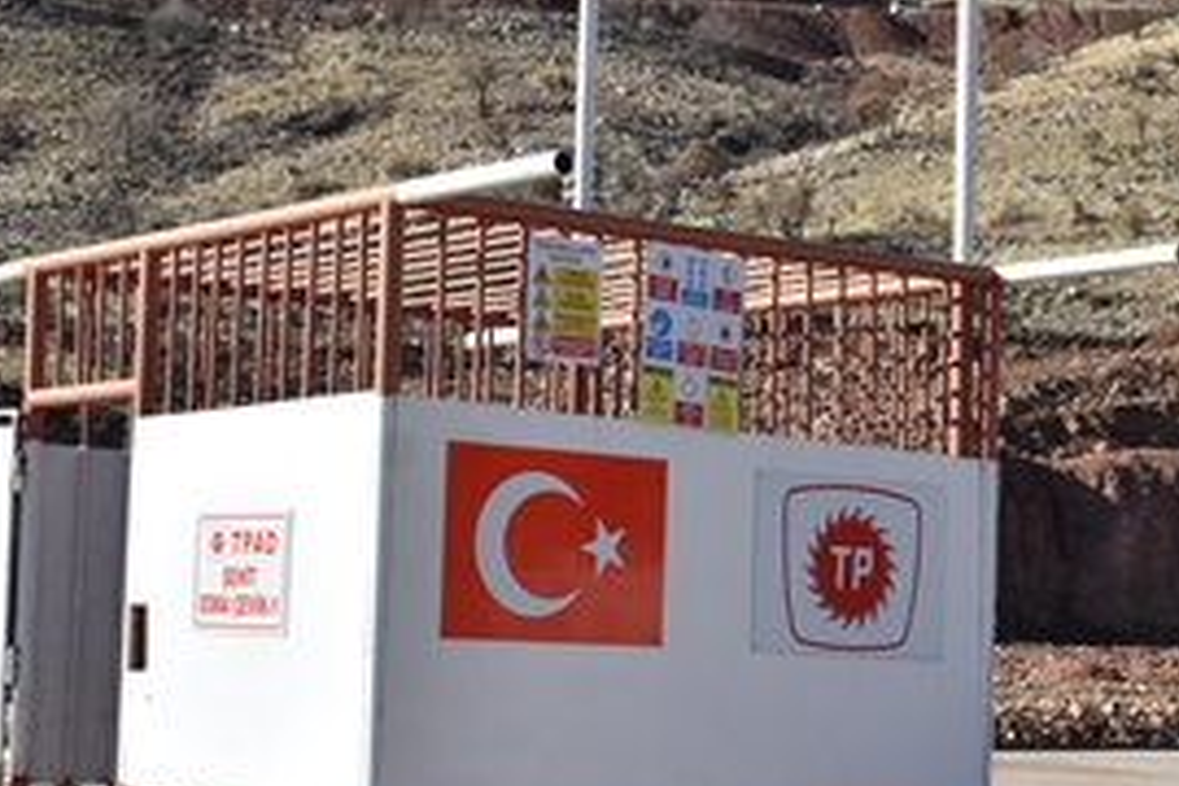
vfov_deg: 17.1
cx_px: 511
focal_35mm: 80
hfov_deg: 25.3
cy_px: 380
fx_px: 2620
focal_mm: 24
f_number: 8
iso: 140
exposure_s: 1/500
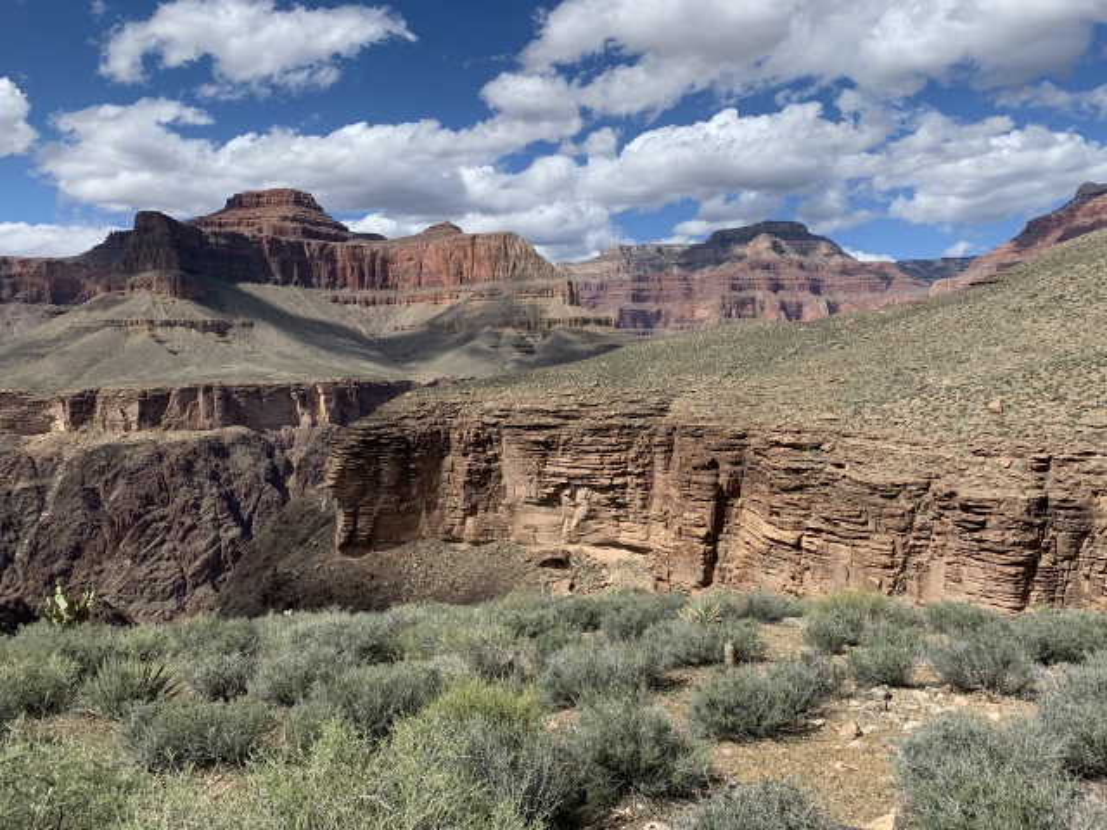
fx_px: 831
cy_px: 415
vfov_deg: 53.1
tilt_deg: -2.3
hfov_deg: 67.3
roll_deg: +0.9
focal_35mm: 26
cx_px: 554
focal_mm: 4.25
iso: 25
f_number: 1.8
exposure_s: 1/2833
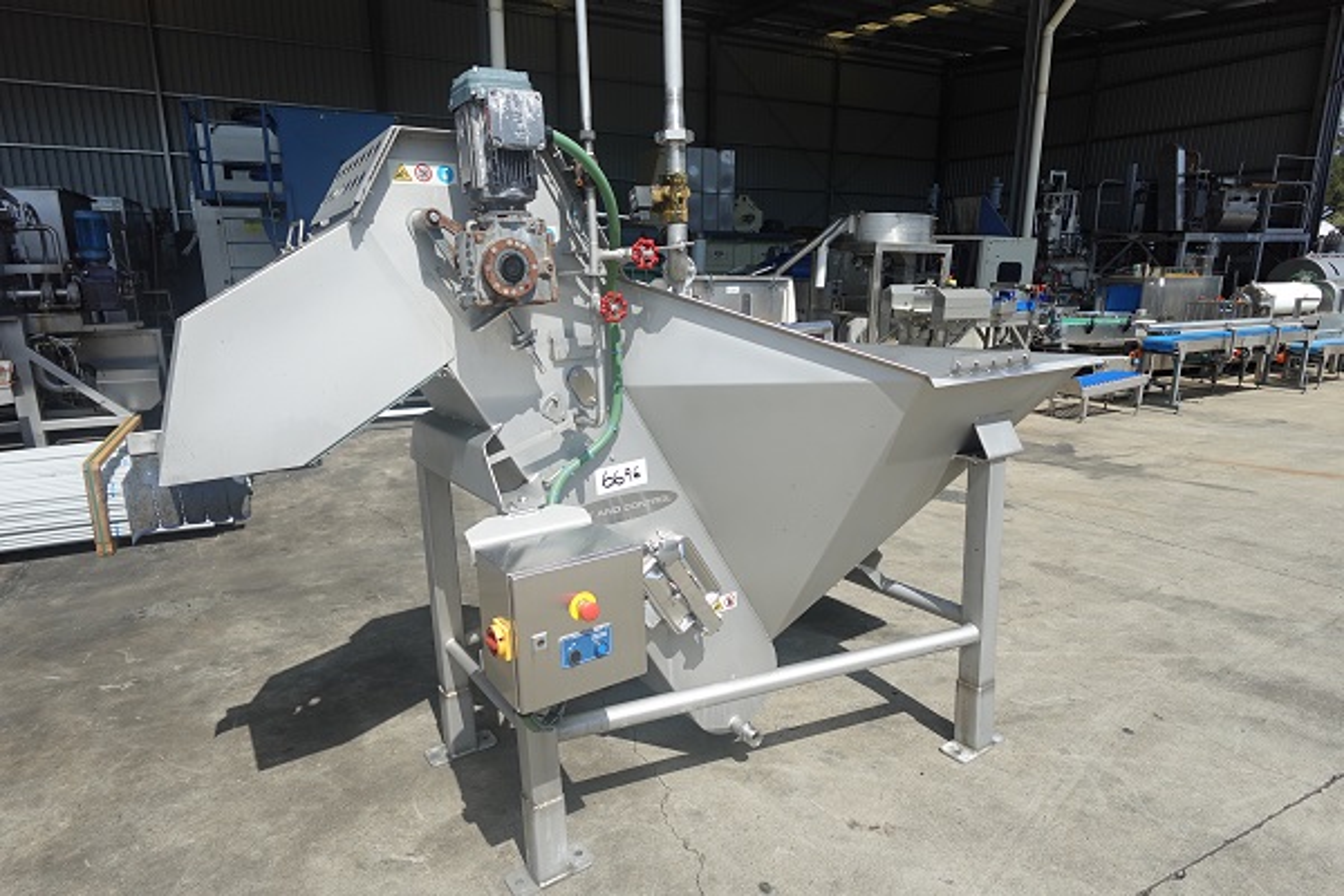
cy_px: 448
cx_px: 672
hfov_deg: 84.0
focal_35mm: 20
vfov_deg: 61.9
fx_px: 747
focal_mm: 7.6
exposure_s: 1/4000
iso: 125
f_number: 2
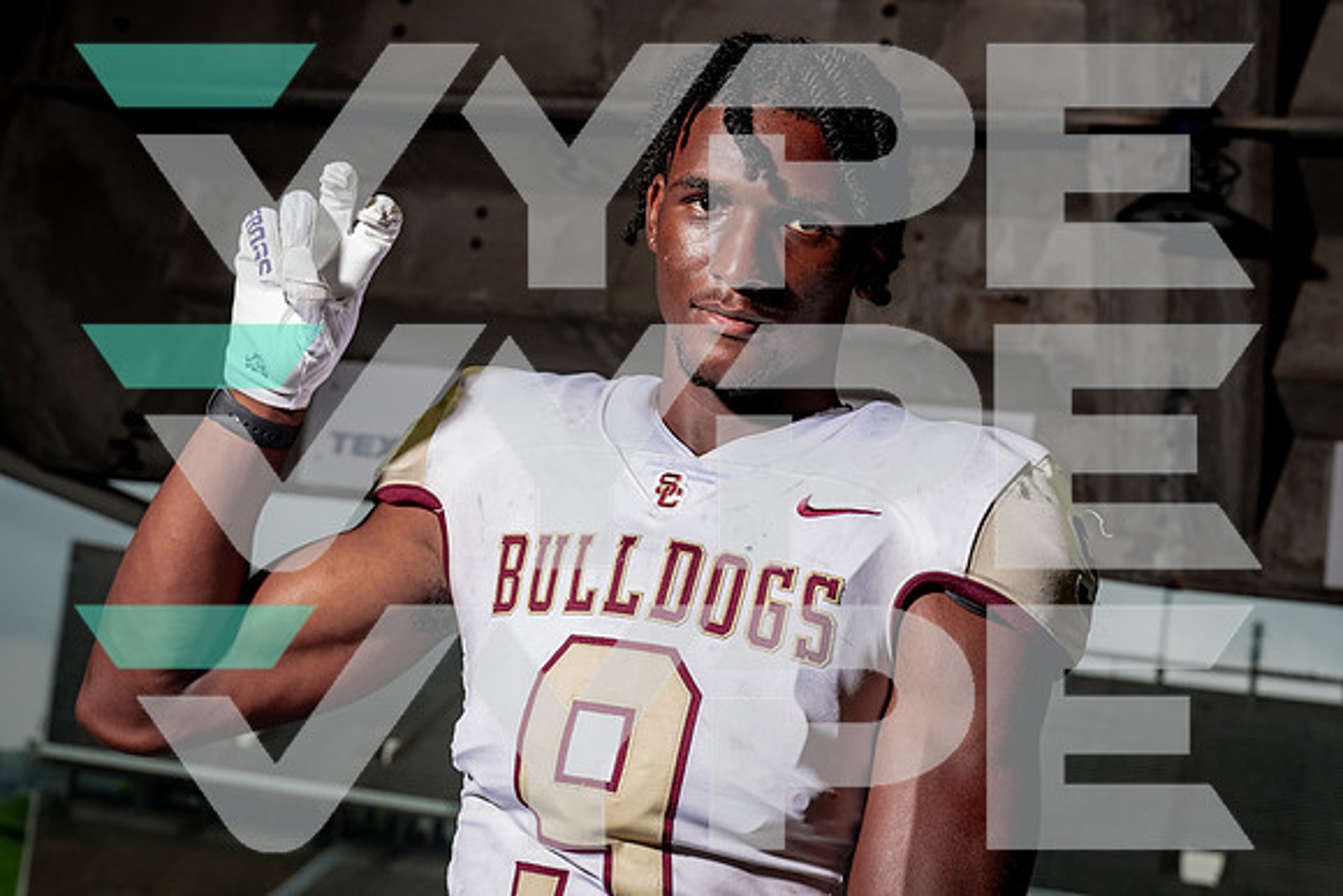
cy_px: 448
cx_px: 672
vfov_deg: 25.4
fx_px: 1987
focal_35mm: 53
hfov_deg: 37.3
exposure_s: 1/250
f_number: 6.3
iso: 640
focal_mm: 52
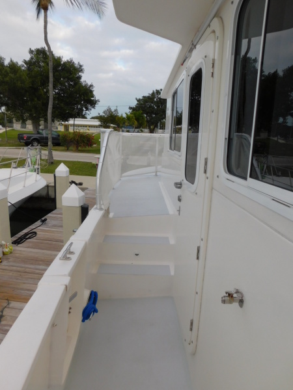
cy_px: 195
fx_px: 260
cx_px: 146
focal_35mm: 23
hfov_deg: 58.9
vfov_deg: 73.9
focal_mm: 4
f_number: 3
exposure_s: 1/400
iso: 125
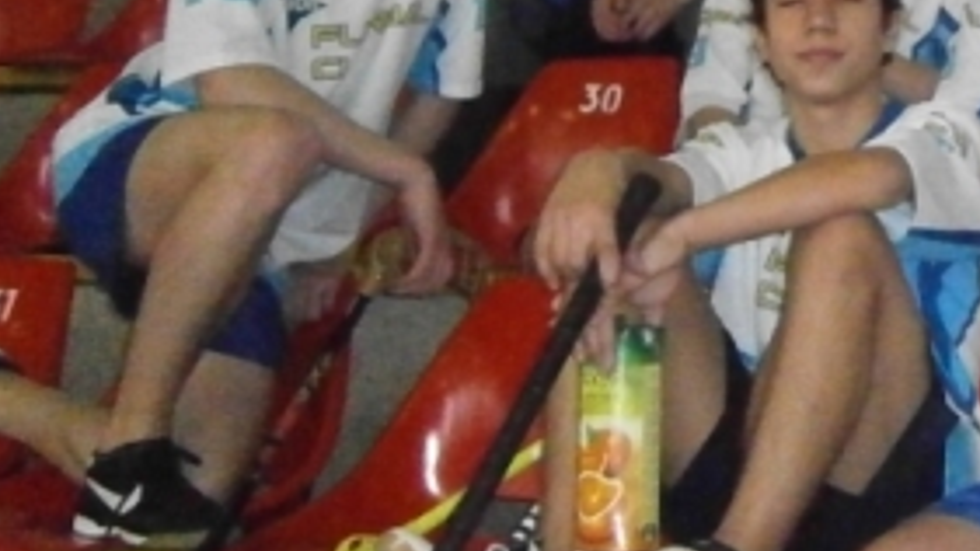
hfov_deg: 20.6
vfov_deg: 12.4
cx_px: 1207
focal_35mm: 96
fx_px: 2494
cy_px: -21
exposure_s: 1/250
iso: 1600
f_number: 2.9
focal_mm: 5.5
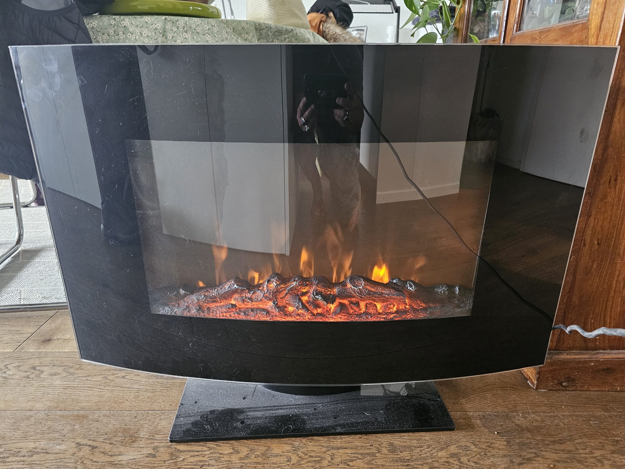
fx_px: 415
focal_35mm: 23
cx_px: 312
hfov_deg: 73.9
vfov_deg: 58.9
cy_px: 234
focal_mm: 6.3
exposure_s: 1/24
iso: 800
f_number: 1.7
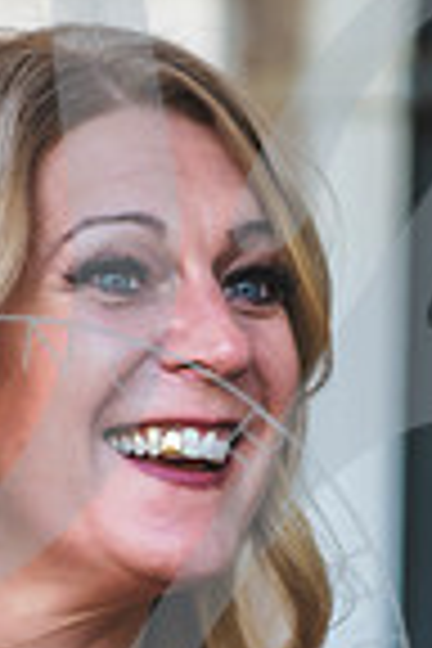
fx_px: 11213
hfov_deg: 2.2
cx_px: 202
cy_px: 392
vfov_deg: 3.3
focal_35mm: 623
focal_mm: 200
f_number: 2.8
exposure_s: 1/500
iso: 200
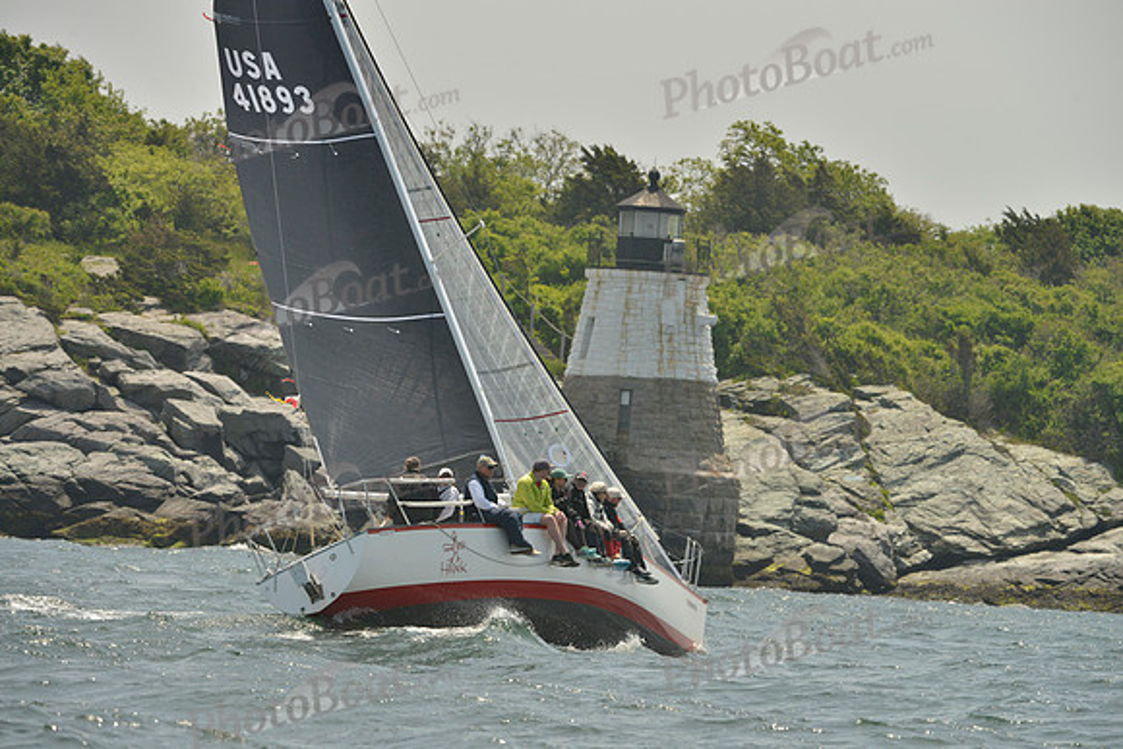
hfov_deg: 7.6
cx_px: 562
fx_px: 8424
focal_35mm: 270
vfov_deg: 5.1
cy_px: 374
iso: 280
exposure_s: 1/1000
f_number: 8
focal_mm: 270
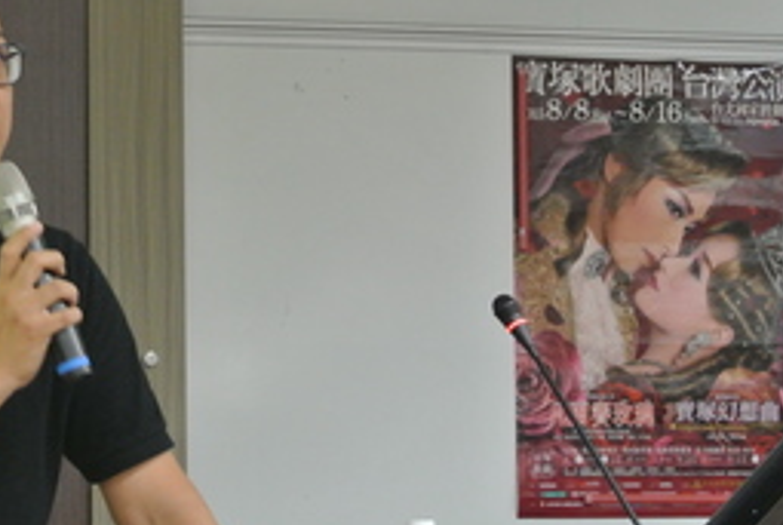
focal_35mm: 159
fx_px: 3464
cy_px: 287
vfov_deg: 8.7
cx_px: 101
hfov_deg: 12.8
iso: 800
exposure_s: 1/15
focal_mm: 30
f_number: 5.6
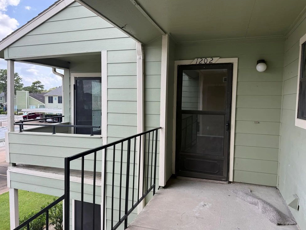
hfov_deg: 69.4
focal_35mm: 25
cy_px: 116
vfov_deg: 54.9
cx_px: 151
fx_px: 221
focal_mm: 6.76
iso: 80
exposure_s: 1/831
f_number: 1.78
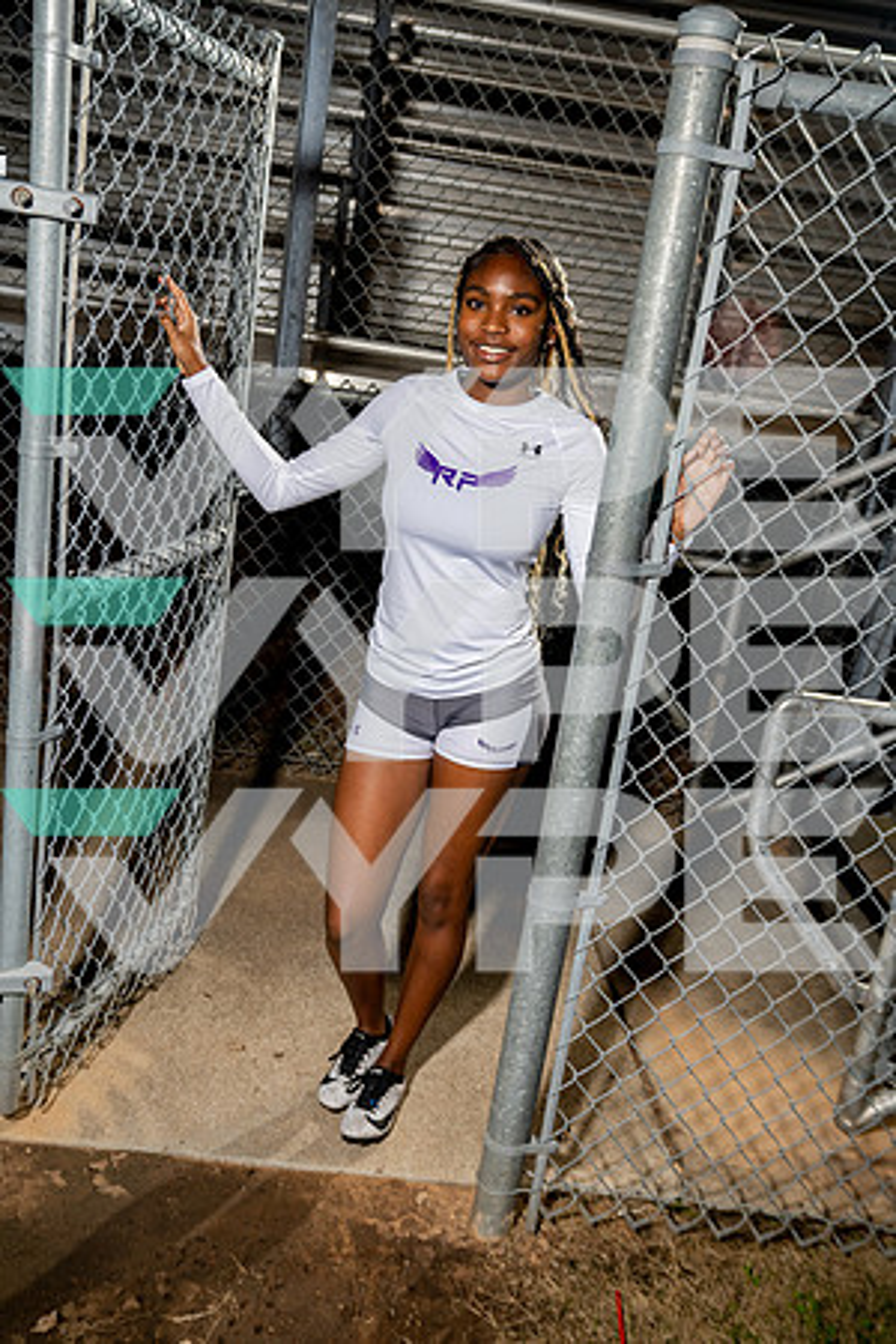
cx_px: 448
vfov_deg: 55.8
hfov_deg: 38.9
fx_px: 1269
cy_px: 672
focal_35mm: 34
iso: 320
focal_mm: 34
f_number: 4.5
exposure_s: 1/250
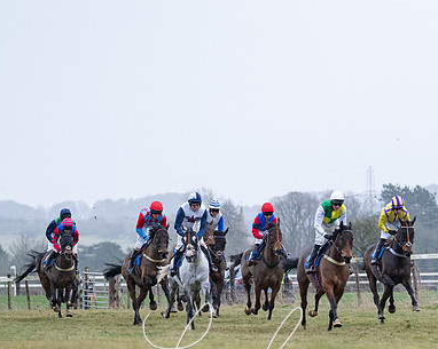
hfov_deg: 4.0
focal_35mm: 488
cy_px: 351
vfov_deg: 3.2
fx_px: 6321
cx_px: 439
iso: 1250
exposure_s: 1/1250
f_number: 4
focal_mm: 200
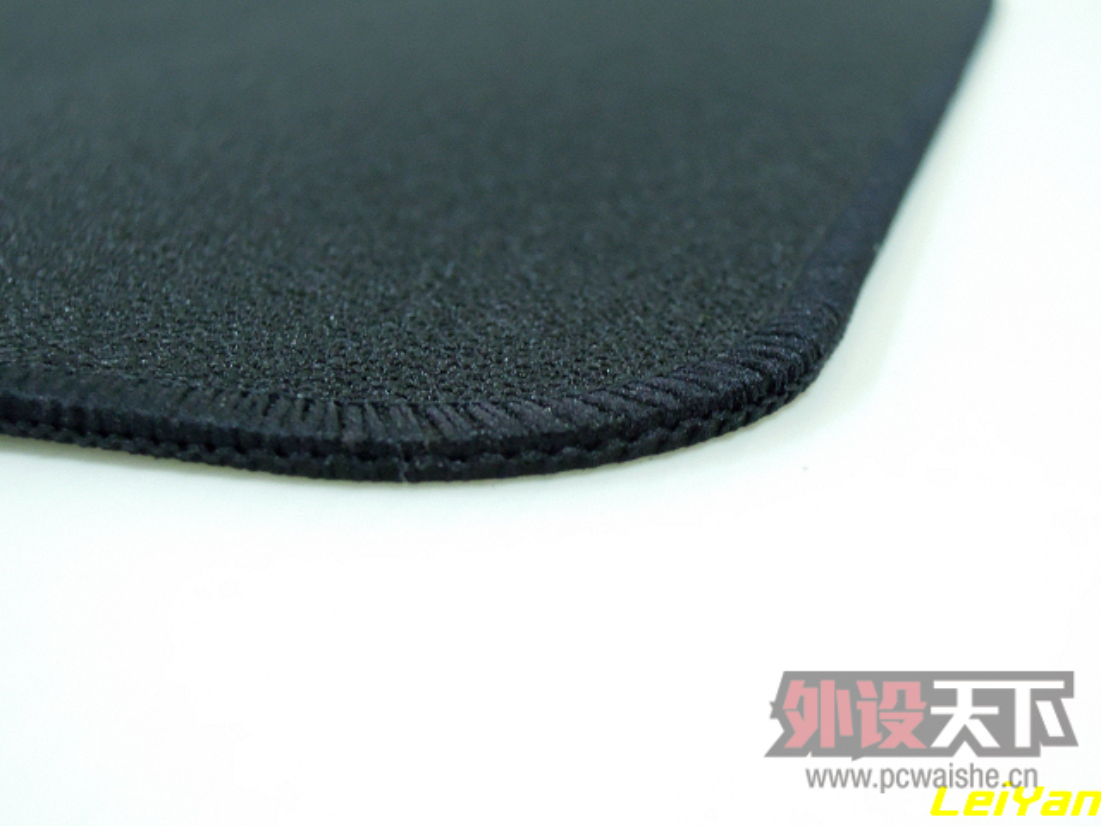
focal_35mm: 55
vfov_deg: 26.6
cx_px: 550
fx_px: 1749
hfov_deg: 34.9
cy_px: 413
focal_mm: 9.9
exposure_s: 1/13
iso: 800
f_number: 4
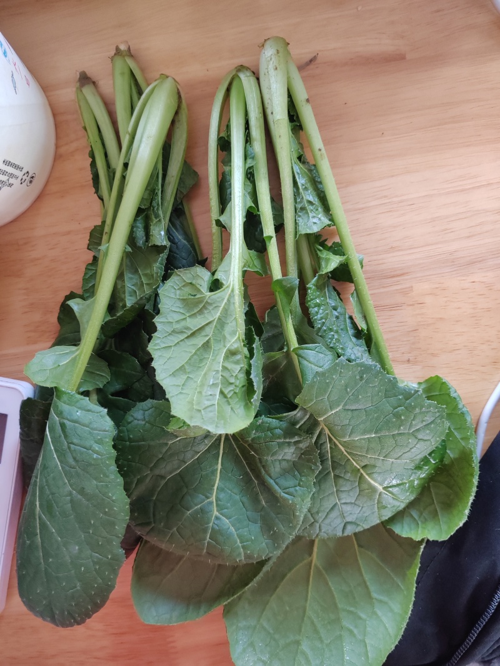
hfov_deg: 51.3
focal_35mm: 27
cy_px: 333
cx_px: 250
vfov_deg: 65.3
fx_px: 520
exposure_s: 1/100
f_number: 1.9
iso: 2000
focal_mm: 5.52
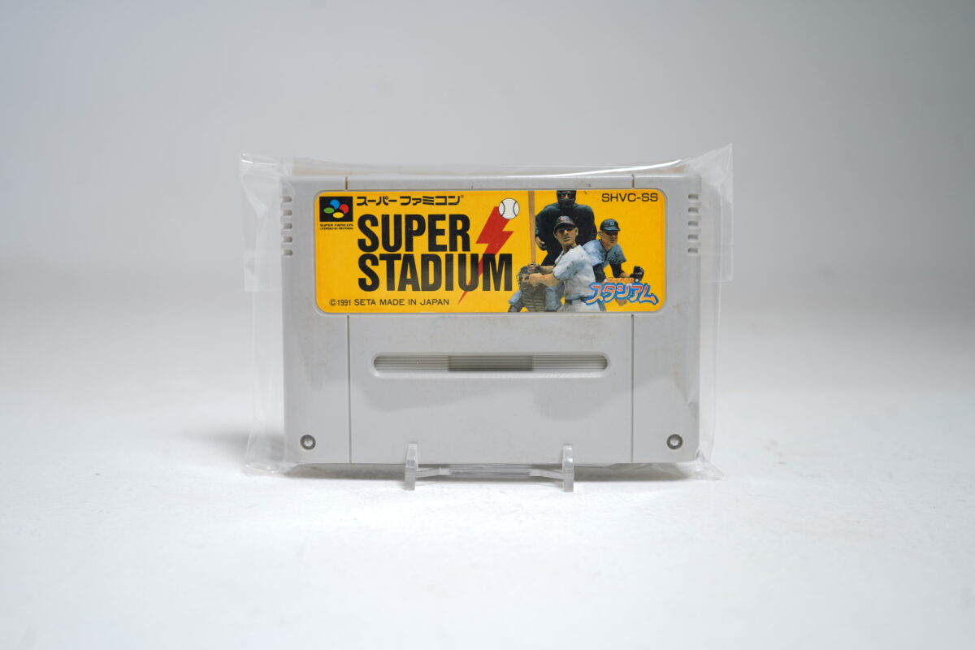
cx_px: 488
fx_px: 1110
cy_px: 325
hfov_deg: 47.4
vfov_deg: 32.6
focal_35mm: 41
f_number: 5
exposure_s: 1/5
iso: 64
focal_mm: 41
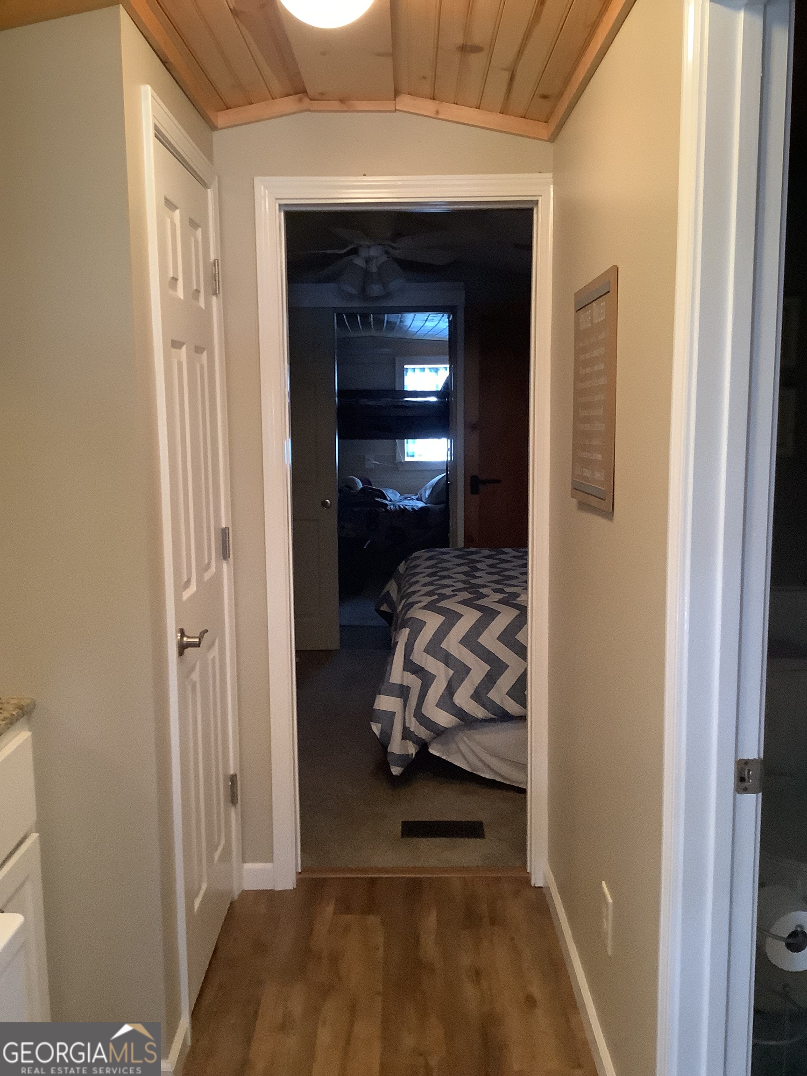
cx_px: 404
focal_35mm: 31
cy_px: 538
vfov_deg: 58.4
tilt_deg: -9.9
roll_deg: +0.8
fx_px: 964
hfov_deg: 45.4
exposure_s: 1/40
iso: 320
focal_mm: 3.3
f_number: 2.4
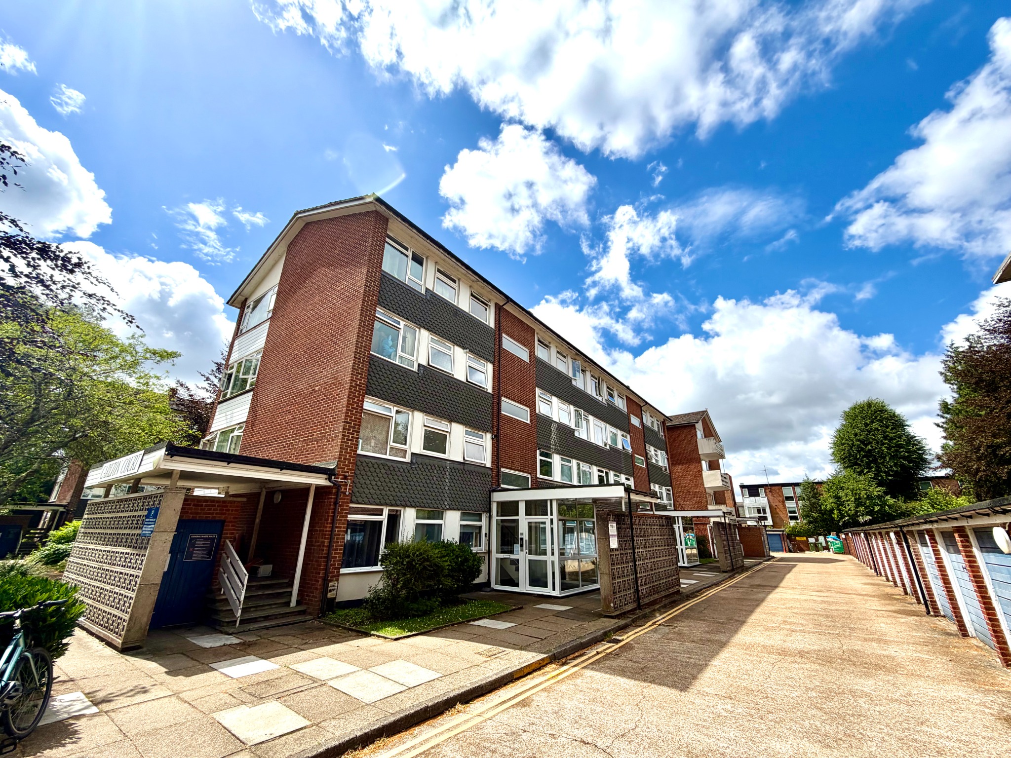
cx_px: 506
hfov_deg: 102.1
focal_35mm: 14
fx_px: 409
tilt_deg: +20.9
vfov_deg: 85.7
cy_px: 379
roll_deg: -0.7
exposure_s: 1/1189
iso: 20
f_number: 2.2
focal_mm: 2.22
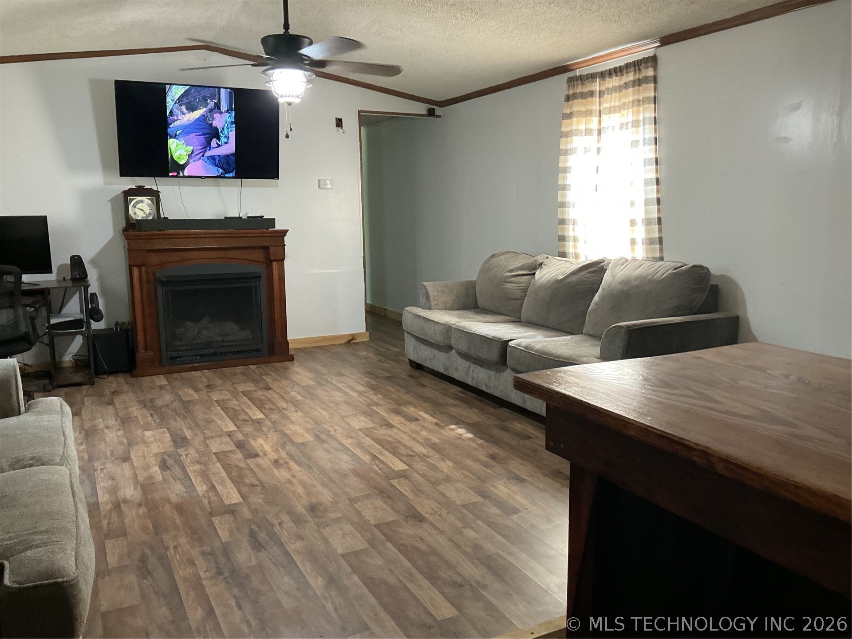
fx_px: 714
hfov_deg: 61.7
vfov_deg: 48.2
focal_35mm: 29
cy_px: 320
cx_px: 426
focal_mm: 3
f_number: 1.8
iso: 200
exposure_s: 1/60
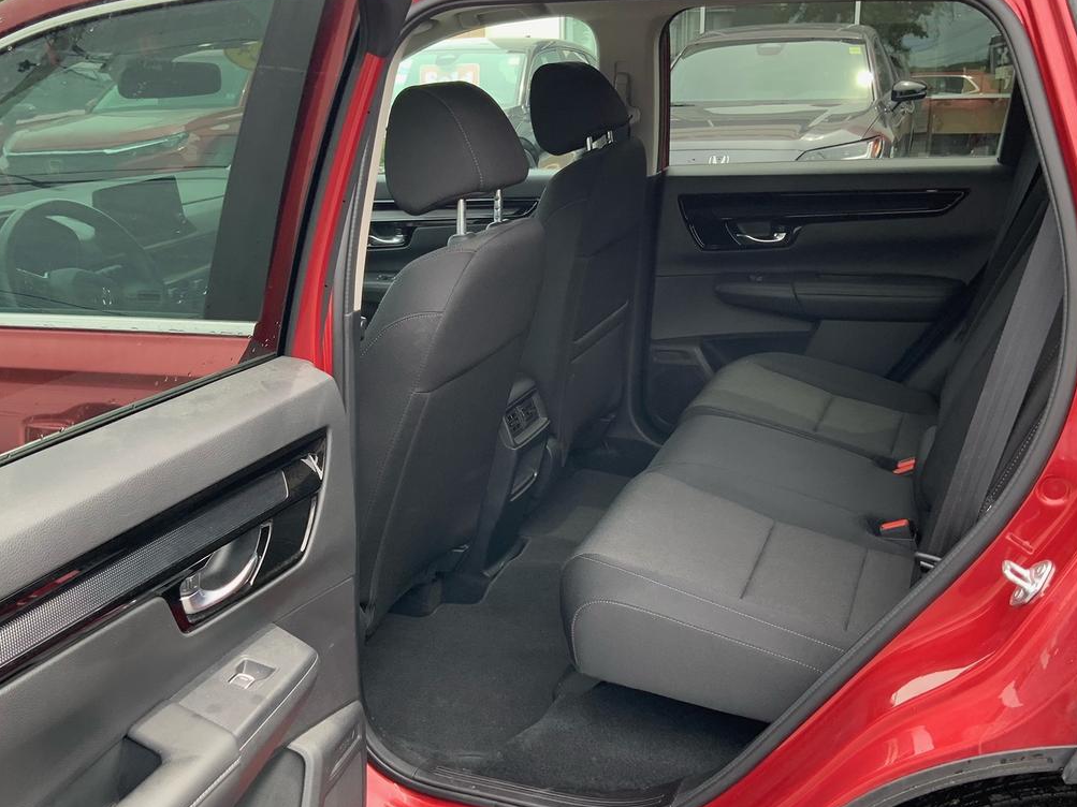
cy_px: 432
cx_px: 532
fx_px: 1151
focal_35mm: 37
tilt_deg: -17.4
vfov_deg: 38.6
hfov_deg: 50.1
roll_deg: +1.2
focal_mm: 3
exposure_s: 1/122
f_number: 1.8
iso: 25
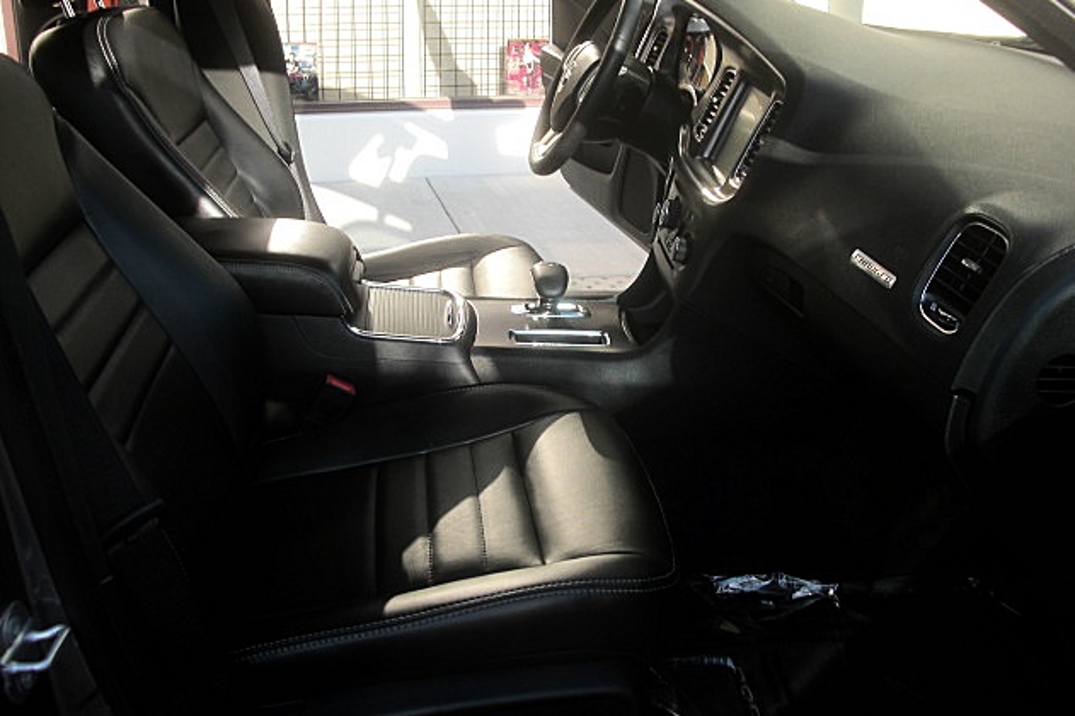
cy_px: 314
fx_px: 1134
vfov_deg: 35.0
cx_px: 543
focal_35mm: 38
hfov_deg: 50.7
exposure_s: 1/160
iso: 50
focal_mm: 6.3
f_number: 2.8
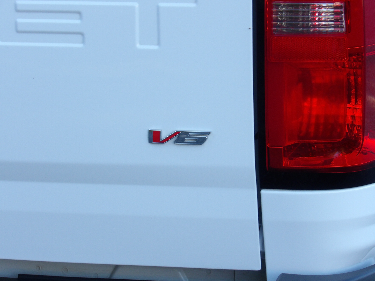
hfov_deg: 8.9
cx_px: 188
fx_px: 2405
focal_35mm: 222
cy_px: 140
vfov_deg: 6.7
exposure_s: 1/100
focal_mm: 39.8
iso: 178
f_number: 4.5
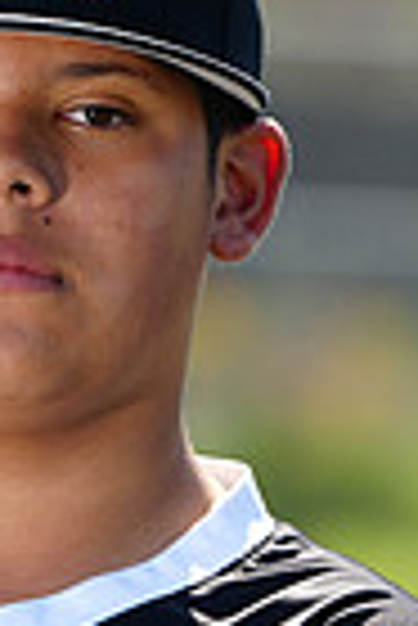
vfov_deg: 2.7
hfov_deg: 1.8
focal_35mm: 775
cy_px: 703
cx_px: 34
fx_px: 13463
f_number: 4.5
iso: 64
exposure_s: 1/250
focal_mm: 186
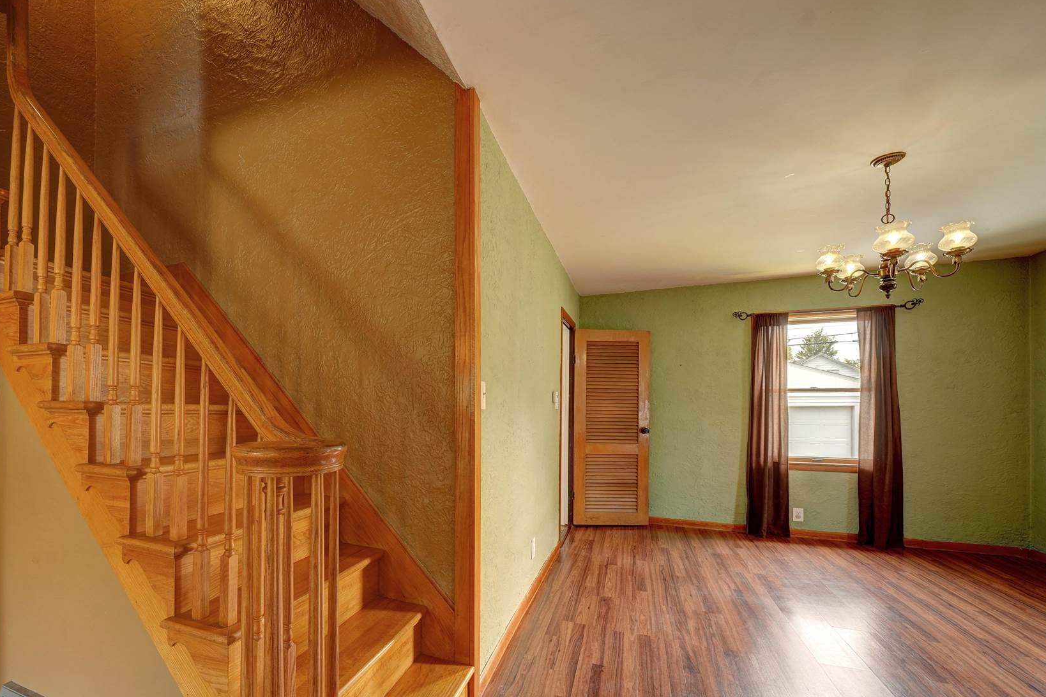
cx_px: 421
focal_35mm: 15
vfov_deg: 76.7
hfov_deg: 99.1
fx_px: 436
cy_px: 408
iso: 400
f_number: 8
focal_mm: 12
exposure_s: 1/25
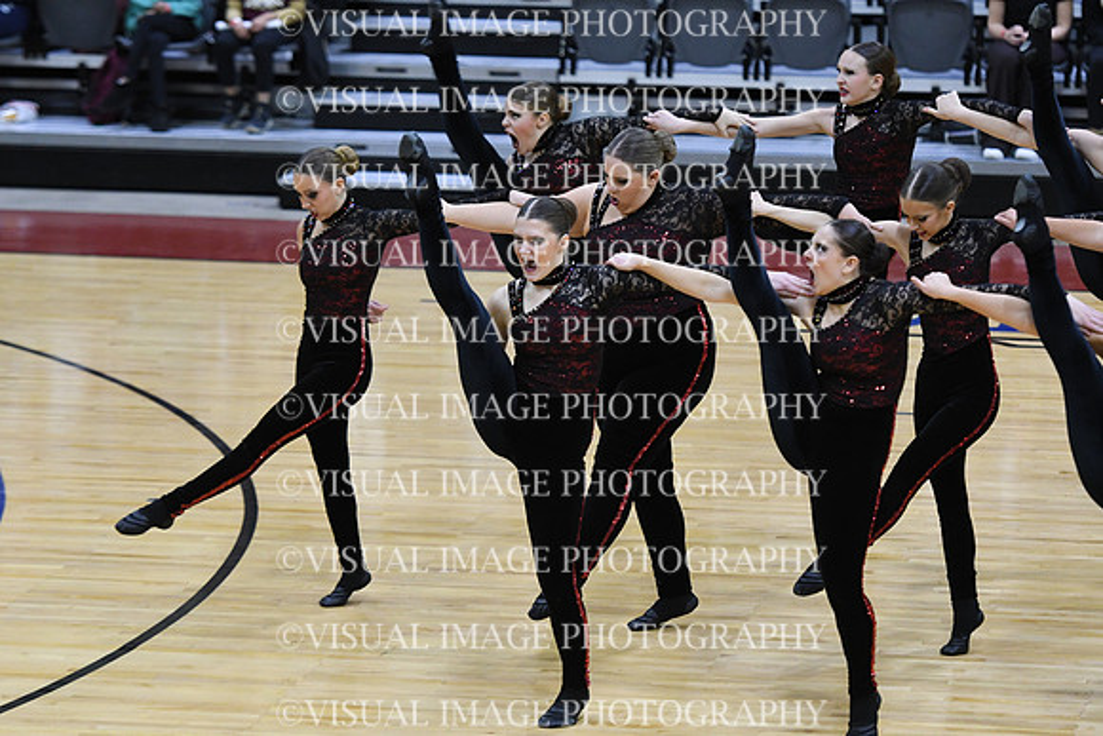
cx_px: 552
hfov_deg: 11.2
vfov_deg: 7.5
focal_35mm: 183
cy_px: 368
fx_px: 5608
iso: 3200
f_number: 2.8
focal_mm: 122
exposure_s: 1/400
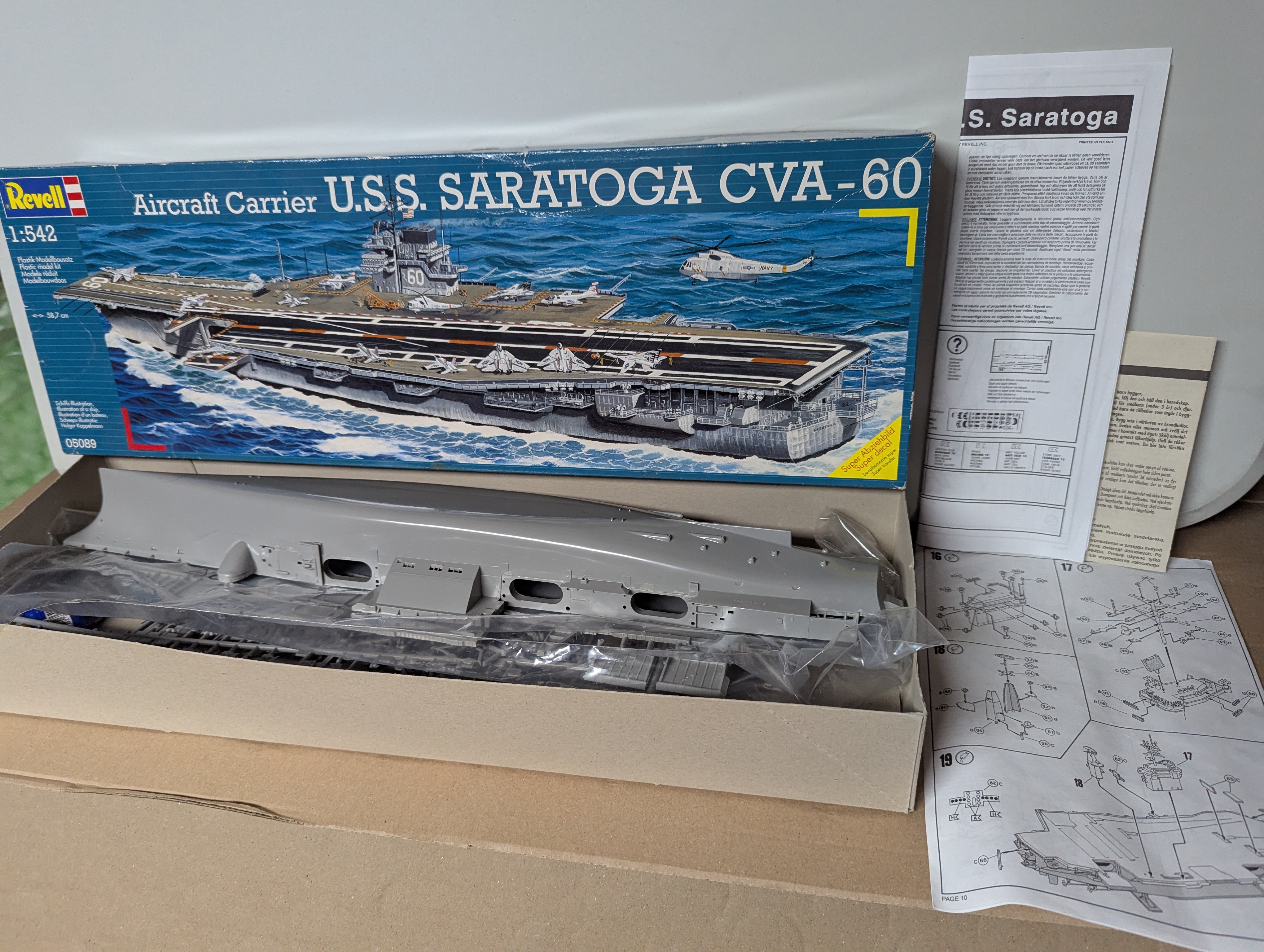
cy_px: 476
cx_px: 632
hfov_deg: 71.5
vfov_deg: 56.9
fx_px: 878
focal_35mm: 24
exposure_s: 1/144
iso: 646
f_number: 1.85
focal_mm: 6.81
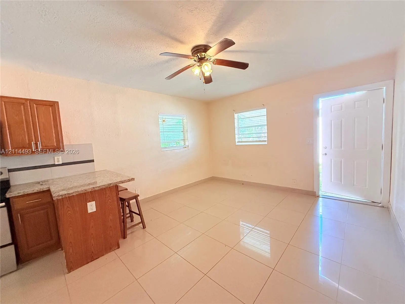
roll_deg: +3.3
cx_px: 202
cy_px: 152
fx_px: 164
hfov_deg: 102.1
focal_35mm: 14
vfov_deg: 85.7
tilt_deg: -4.1
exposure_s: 1/120
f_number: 2.2
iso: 500
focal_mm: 2.22
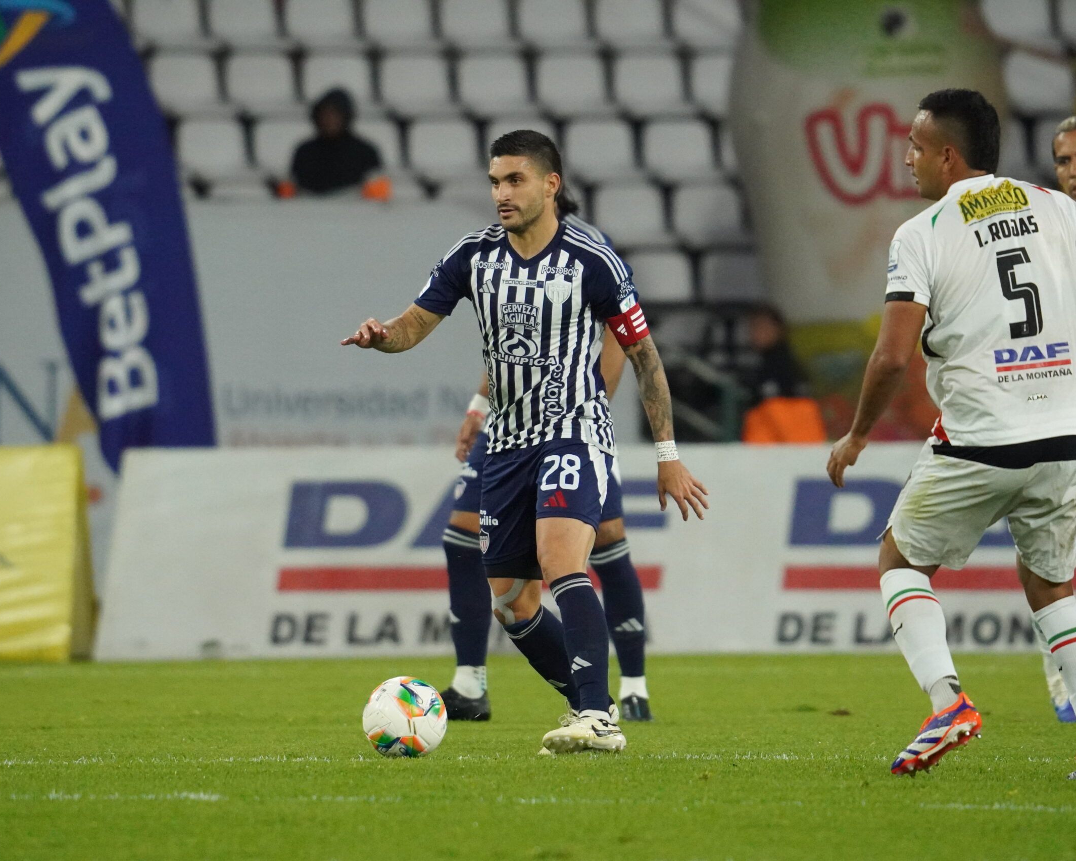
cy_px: 431
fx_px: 29157
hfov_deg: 2.1
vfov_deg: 1.7
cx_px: 559
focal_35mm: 916
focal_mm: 541
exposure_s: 1/1000
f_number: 6.3
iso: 6400
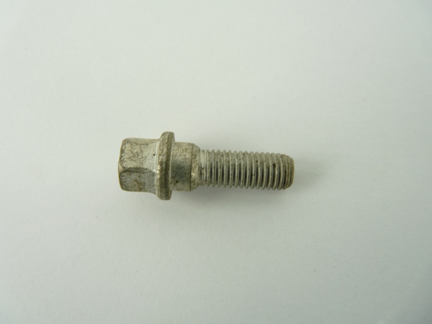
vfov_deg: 51.4
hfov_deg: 65.3
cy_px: 162
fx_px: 337
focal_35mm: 27
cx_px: 216
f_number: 2.8
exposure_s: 1/50
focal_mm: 4.8
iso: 100
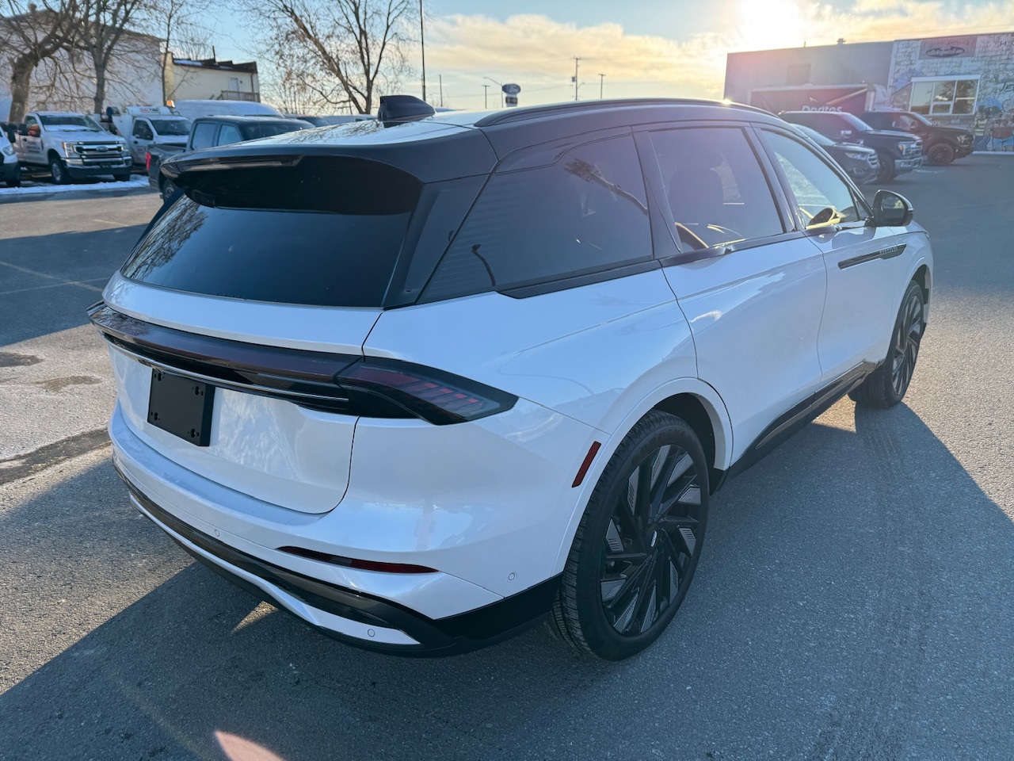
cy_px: 380
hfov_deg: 71.6
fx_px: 703
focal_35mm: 24
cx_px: 507
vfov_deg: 56.8
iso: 80
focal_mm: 6.76
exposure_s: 1/1261
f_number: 1.78
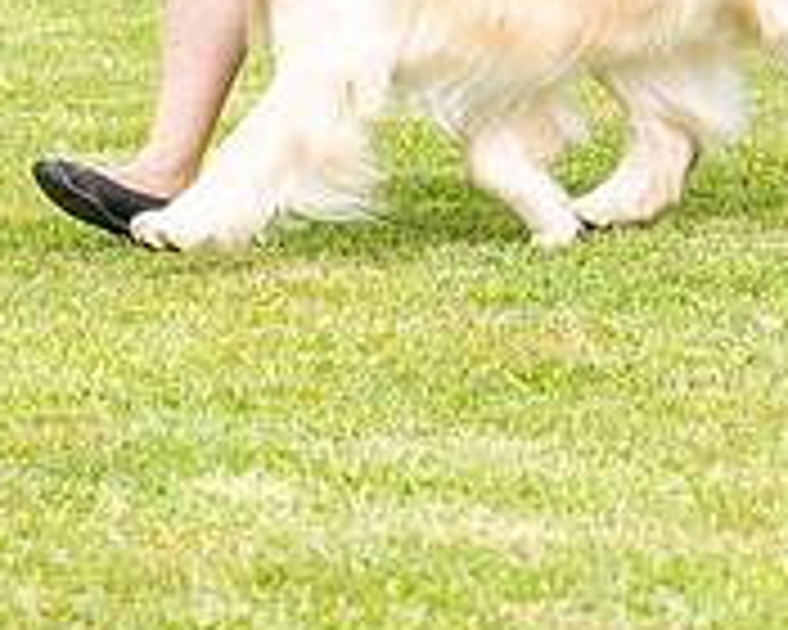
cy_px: -238
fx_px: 7276
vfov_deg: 4.9
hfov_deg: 6.2
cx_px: 511
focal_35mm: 312
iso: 400
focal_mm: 86
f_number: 4.5
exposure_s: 1/640
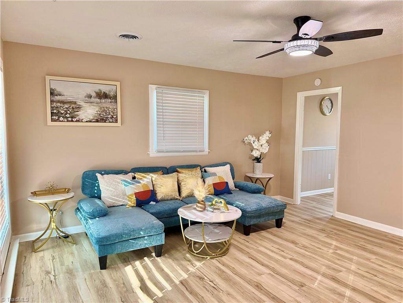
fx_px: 279
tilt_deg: -5.3
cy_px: 152
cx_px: 202
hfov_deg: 71.6
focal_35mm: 24
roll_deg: -0.2
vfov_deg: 56.8
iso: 200
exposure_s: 1/75
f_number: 1.78
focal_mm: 6.76
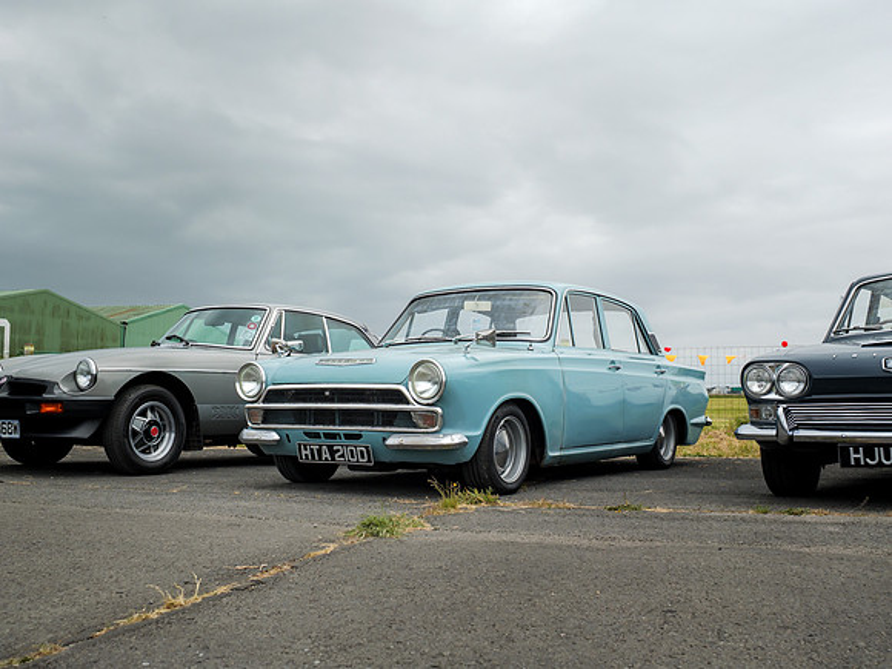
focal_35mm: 36
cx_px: 446
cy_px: 303
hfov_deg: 50.7
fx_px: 940
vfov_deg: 39.1
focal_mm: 16
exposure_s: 1/200
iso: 100
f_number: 4.5
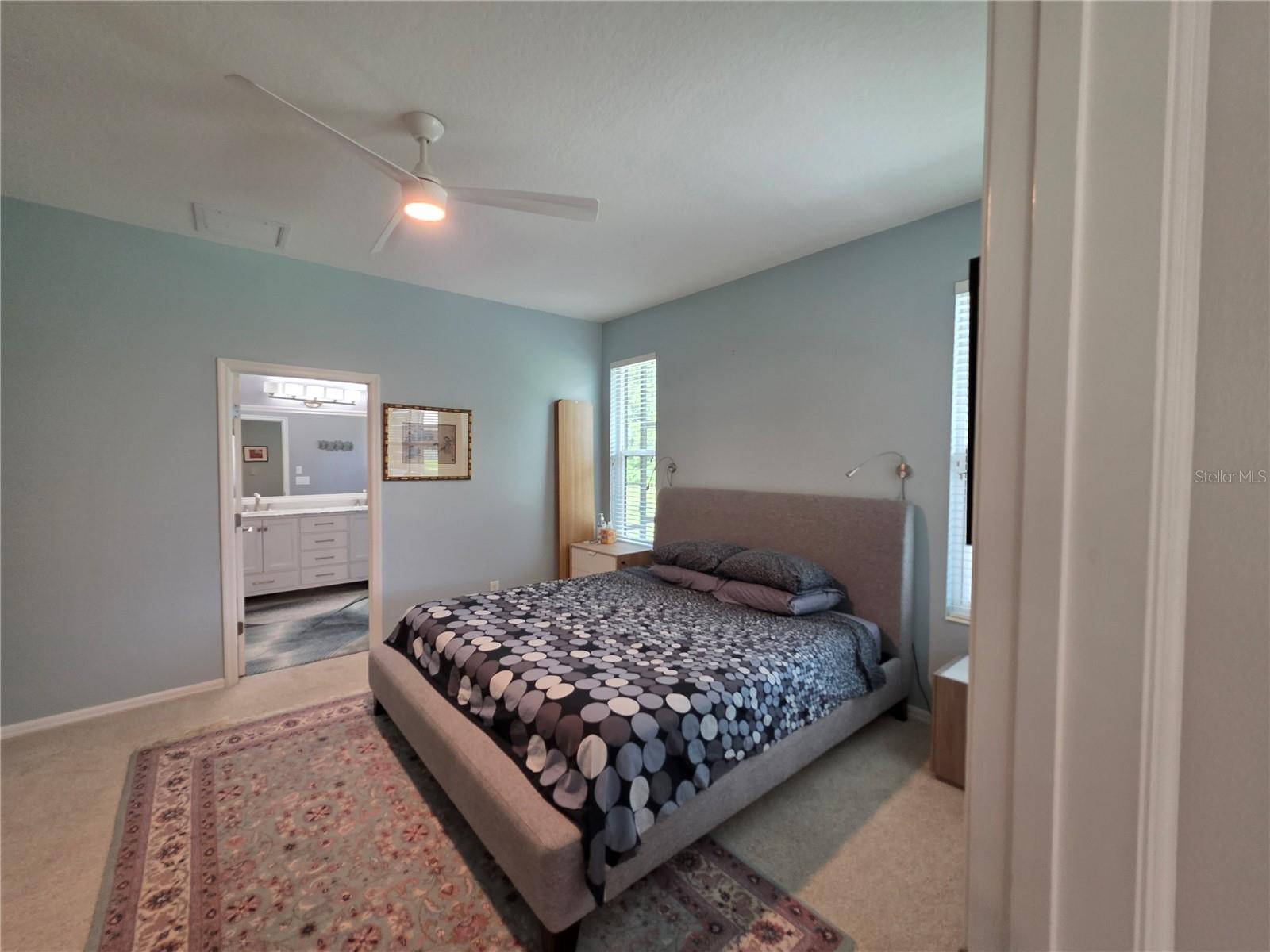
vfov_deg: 89.9
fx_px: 477
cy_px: 476
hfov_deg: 106.2
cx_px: 635
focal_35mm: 13
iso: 320
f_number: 1.9
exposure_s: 1/60
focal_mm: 2.2
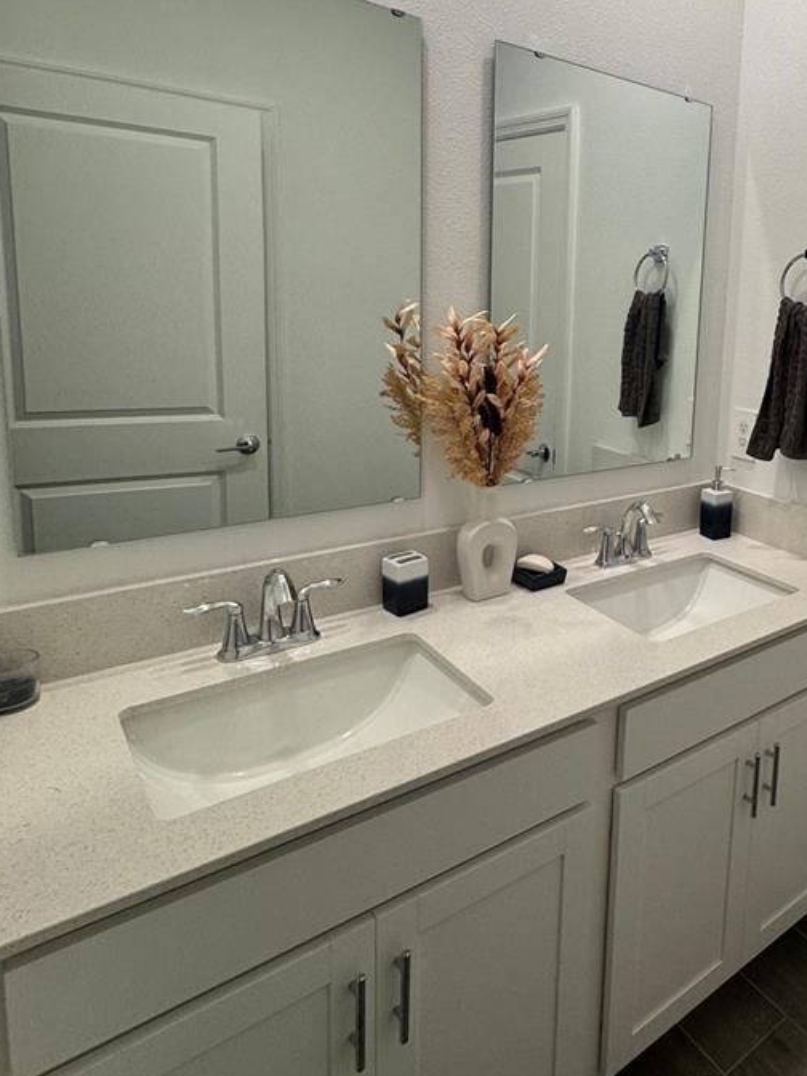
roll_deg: -3.6
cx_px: 700
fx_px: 777
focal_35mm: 25
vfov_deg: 68.4
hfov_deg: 49.9
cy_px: 408
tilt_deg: -8.8
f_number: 2.2
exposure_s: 1/120
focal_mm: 2.22
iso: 125
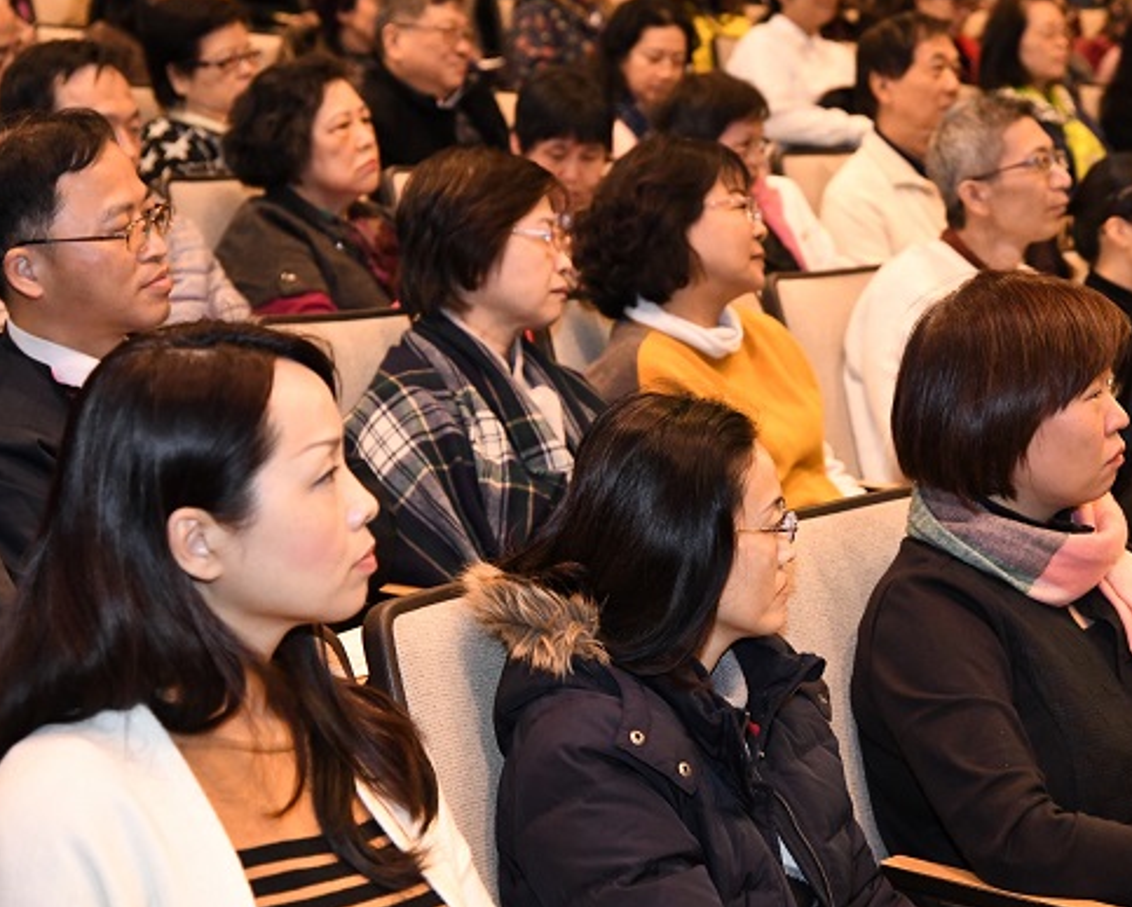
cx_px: 675
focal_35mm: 82
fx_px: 2749
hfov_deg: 23.2
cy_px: 434
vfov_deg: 18.7
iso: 10000
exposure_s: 1/125
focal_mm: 66
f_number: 5
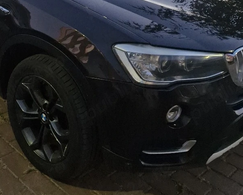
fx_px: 360
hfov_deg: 36.1
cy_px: -2
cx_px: 49
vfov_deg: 28.3
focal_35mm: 50
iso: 800
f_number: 1.8
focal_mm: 5.54
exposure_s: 1/100
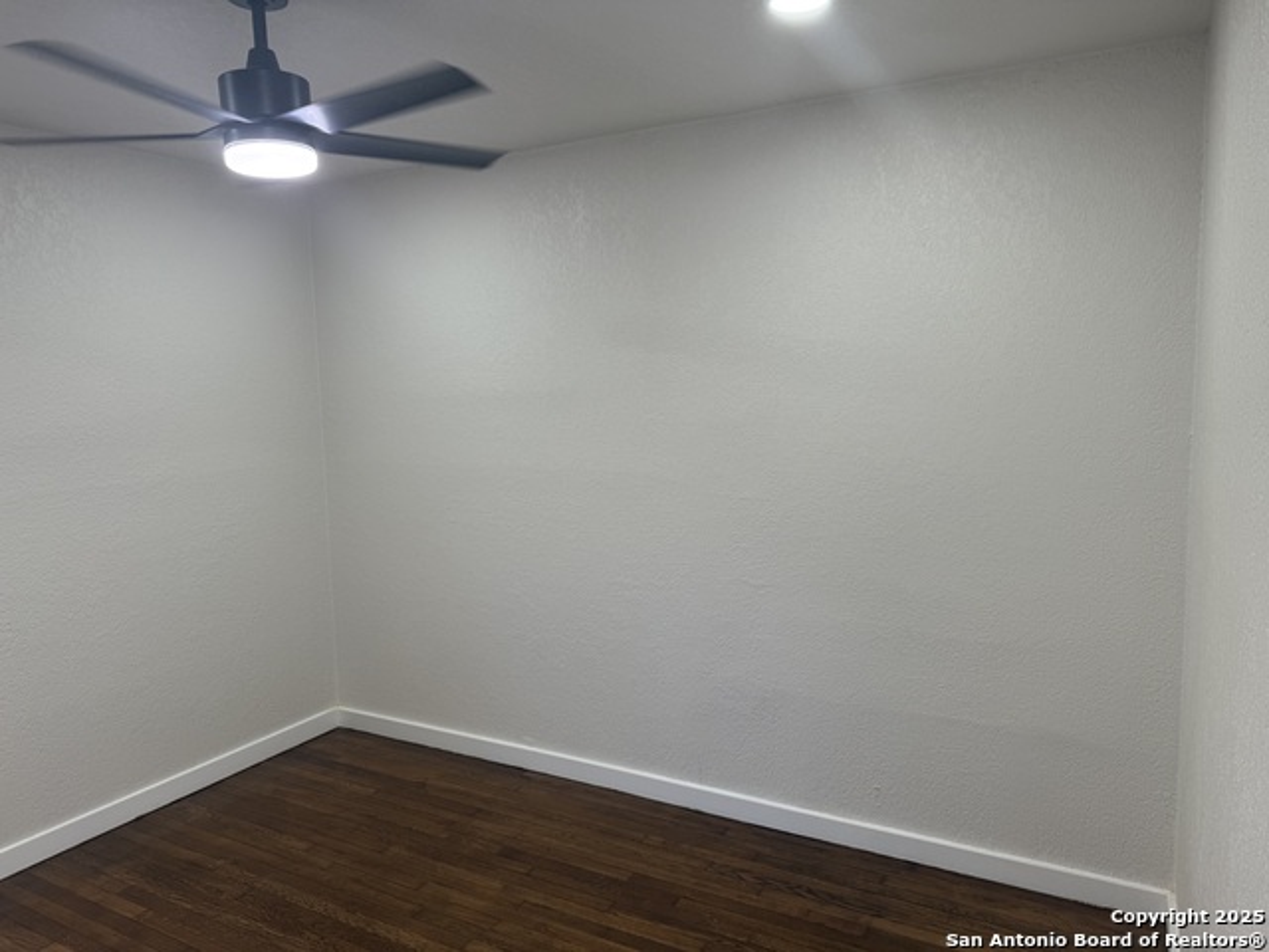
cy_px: 476
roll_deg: +0.4
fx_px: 880
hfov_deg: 71.6
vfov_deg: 56.8
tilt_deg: -3.6
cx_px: 634
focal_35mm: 24
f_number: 1.78
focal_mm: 6.76
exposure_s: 1/128
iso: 100
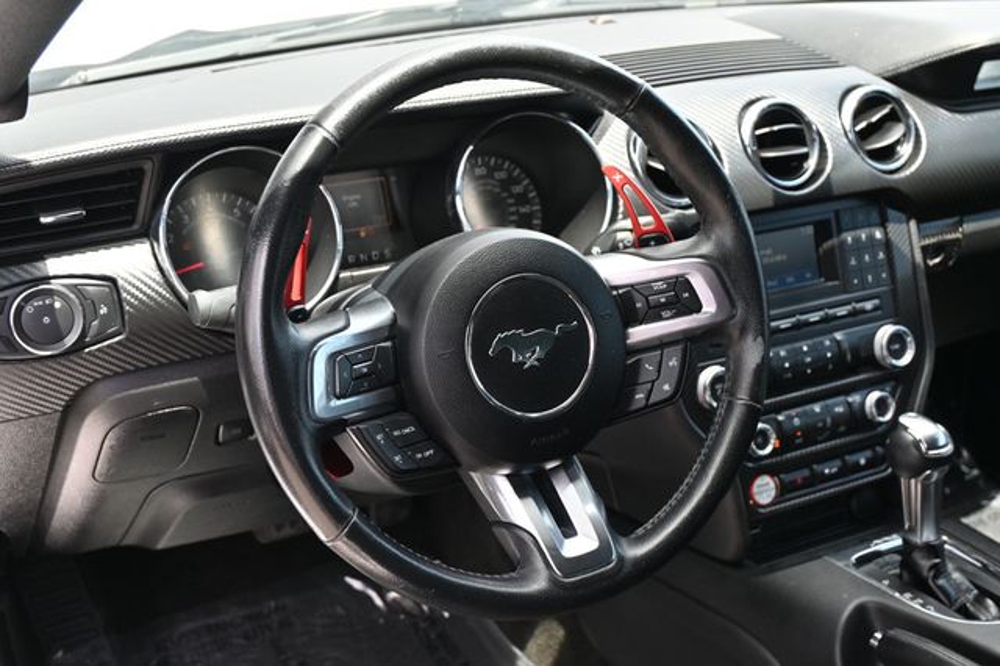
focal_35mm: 42
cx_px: 500
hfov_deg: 46.4
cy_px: 333
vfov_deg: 31.9
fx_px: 1166
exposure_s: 1/200
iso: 400
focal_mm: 28
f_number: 4.5
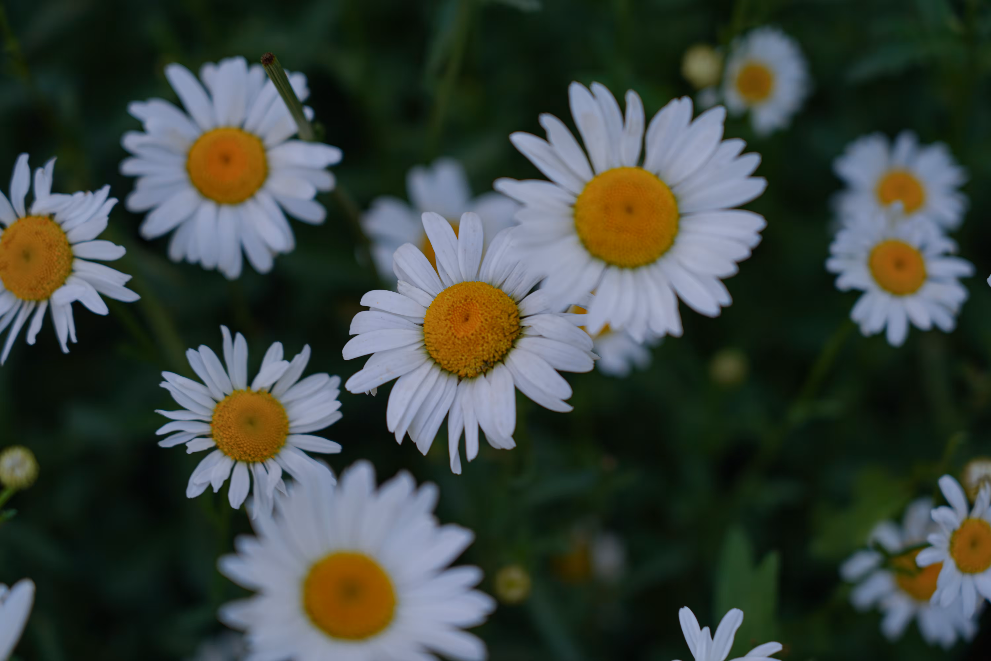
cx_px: 496
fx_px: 2890
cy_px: 330
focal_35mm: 105
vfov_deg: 13.0
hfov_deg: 19.5
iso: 50
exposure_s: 1/160
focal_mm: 105
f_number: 4
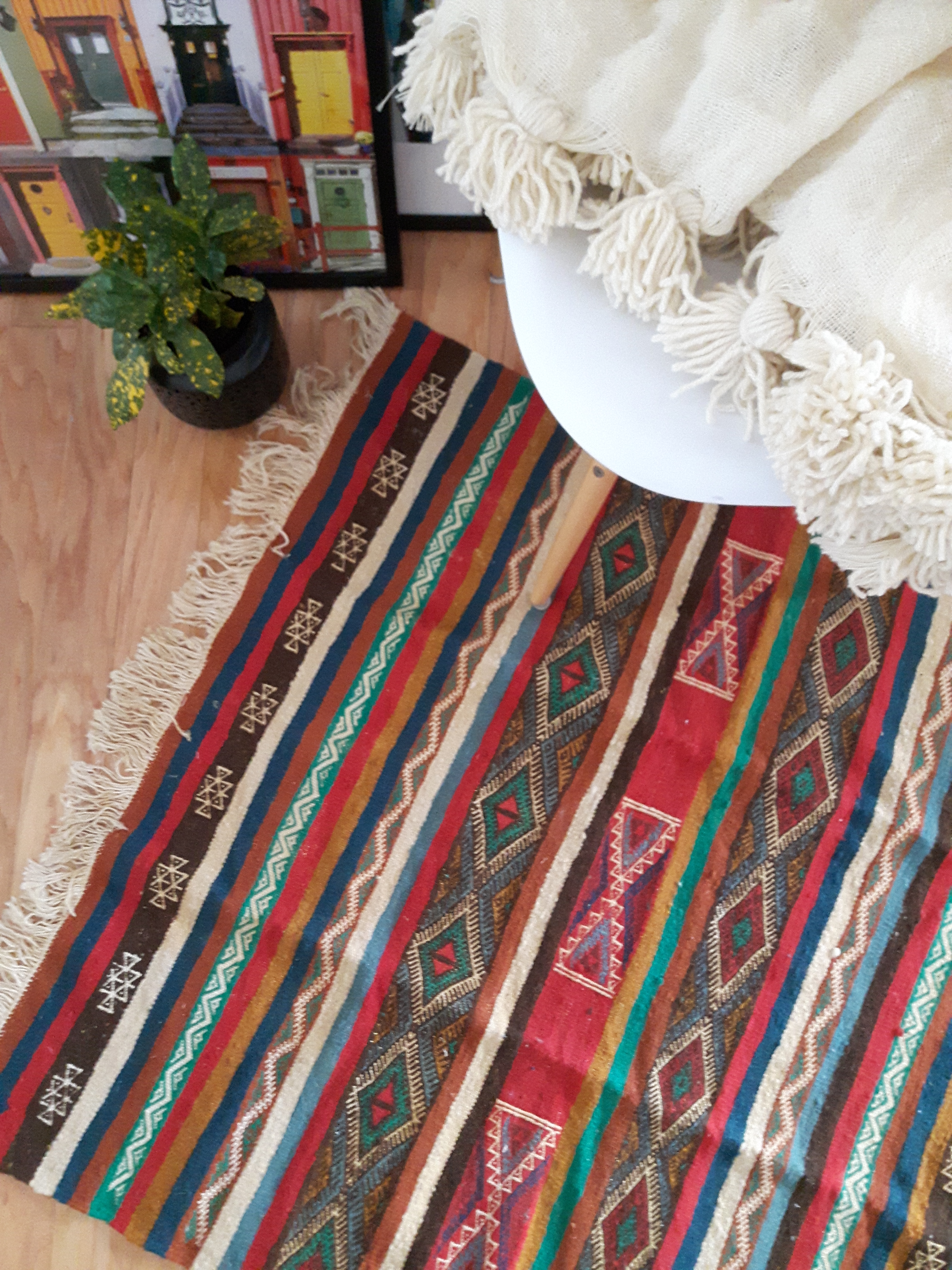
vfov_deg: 58.4
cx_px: 476
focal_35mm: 31
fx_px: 1137
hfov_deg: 45.4
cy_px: 635
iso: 500
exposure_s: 1/17
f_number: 1.9
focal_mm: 3.7
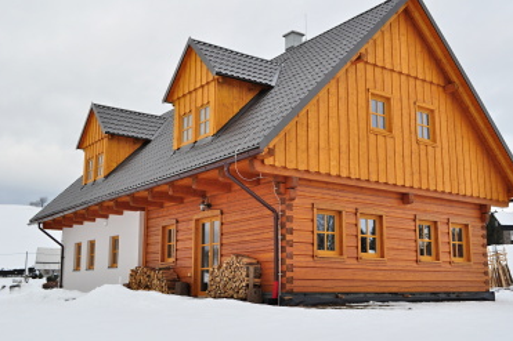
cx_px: 267
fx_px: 598
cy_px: 171
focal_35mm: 42
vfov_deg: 31.9
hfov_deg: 46.4
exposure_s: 1/200
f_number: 7.1
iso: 200
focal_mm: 26
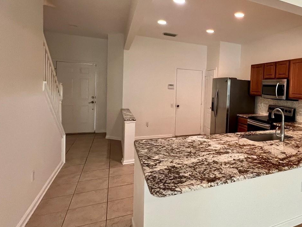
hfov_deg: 70.5
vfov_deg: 60.9
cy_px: 100
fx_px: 192
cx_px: 231
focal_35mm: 22
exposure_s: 1/60
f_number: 1.8
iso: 250
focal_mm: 1.57
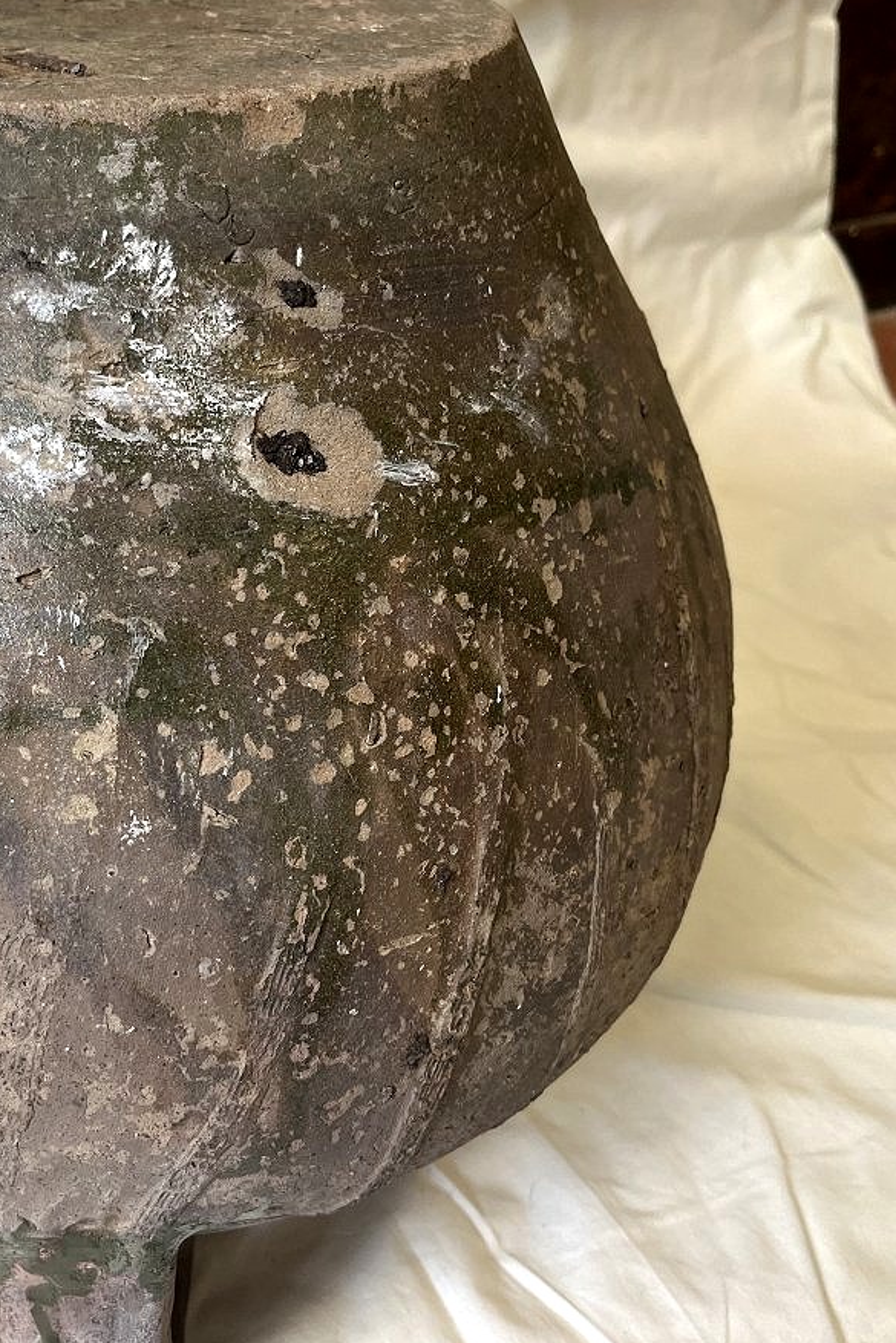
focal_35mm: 37
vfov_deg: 51.9
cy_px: 665
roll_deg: +1.5
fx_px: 1381
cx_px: 150
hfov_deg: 34.6
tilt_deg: -35.2
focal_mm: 5.1
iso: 100
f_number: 1.6
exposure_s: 1/100
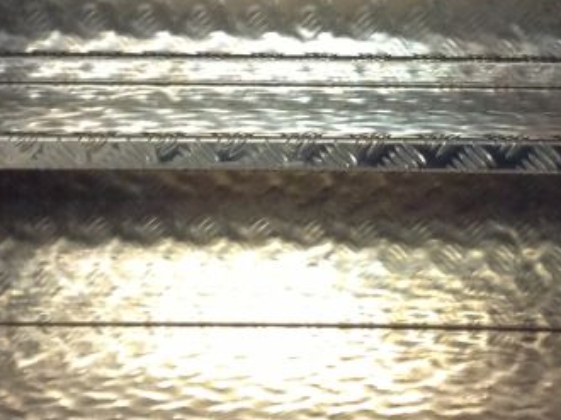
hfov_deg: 18.4
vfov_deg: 13.7
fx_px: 1717
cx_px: 452
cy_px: -6
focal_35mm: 106
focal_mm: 4.28
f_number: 2.4
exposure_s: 1/15
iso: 200
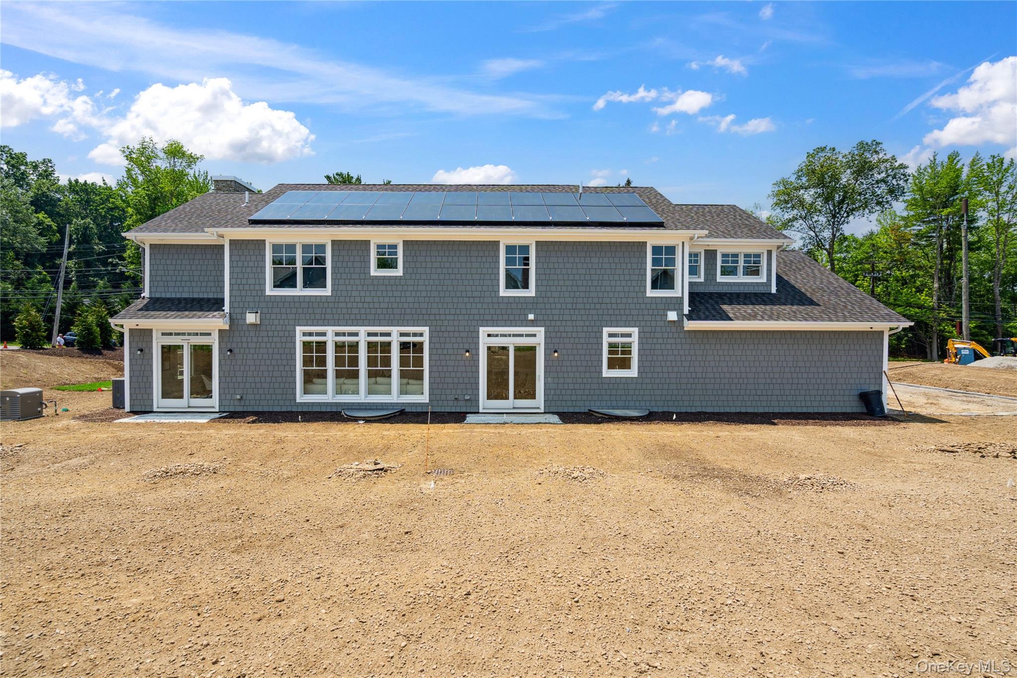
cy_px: 339
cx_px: 508
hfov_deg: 96.7
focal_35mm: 16
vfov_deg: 73.7
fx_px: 452
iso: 100
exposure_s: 1/250
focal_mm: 16
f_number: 6.3
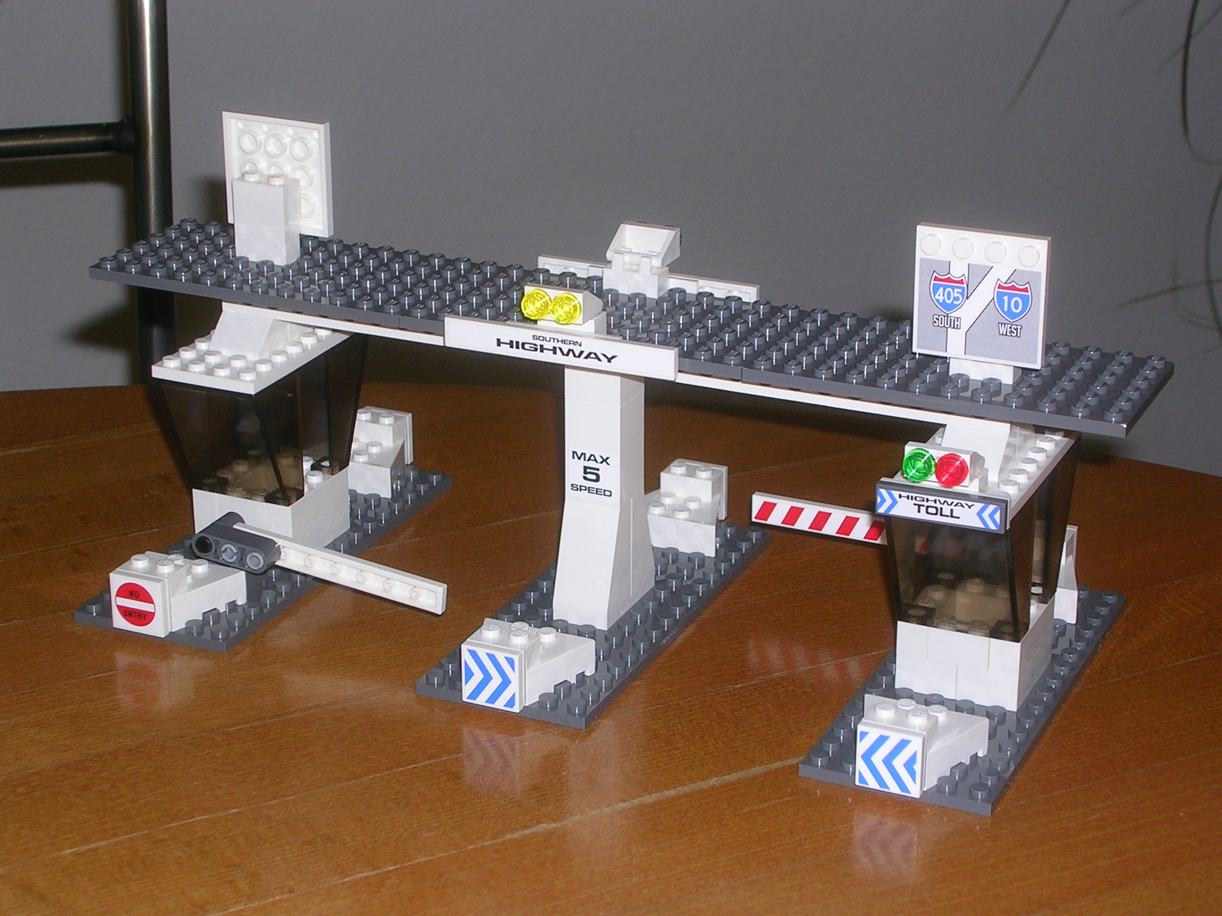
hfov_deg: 24.1
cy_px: 458
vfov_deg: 18.2
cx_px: 611
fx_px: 2859
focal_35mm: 81
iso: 50
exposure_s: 1/60.1
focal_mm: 12.3
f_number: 4
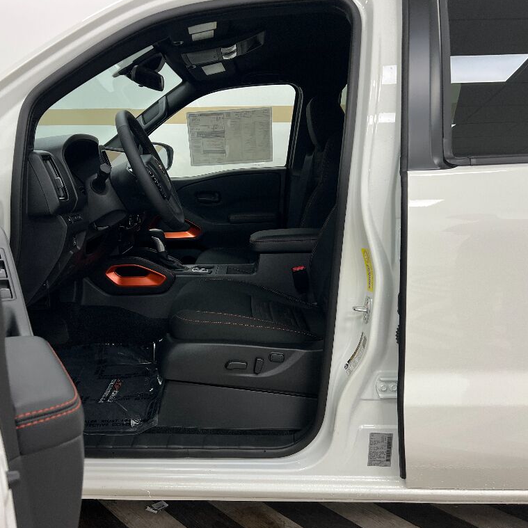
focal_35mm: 31
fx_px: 535
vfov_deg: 52.5
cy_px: 264
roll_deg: +0.5
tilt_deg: -10.0
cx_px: 217
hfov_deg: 52.3
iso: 125
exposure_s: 1/120
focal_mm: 5.7
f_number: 1.5
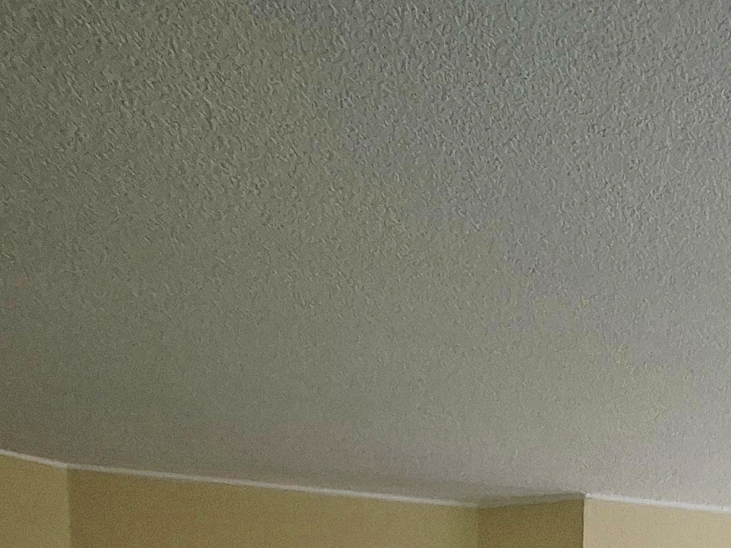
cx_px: 780
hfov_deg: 33.8
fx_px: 1056
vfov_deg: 21.6
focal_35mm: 50
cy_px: 925
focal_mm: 1.74
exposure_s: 1/40
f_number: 2.2
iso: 64
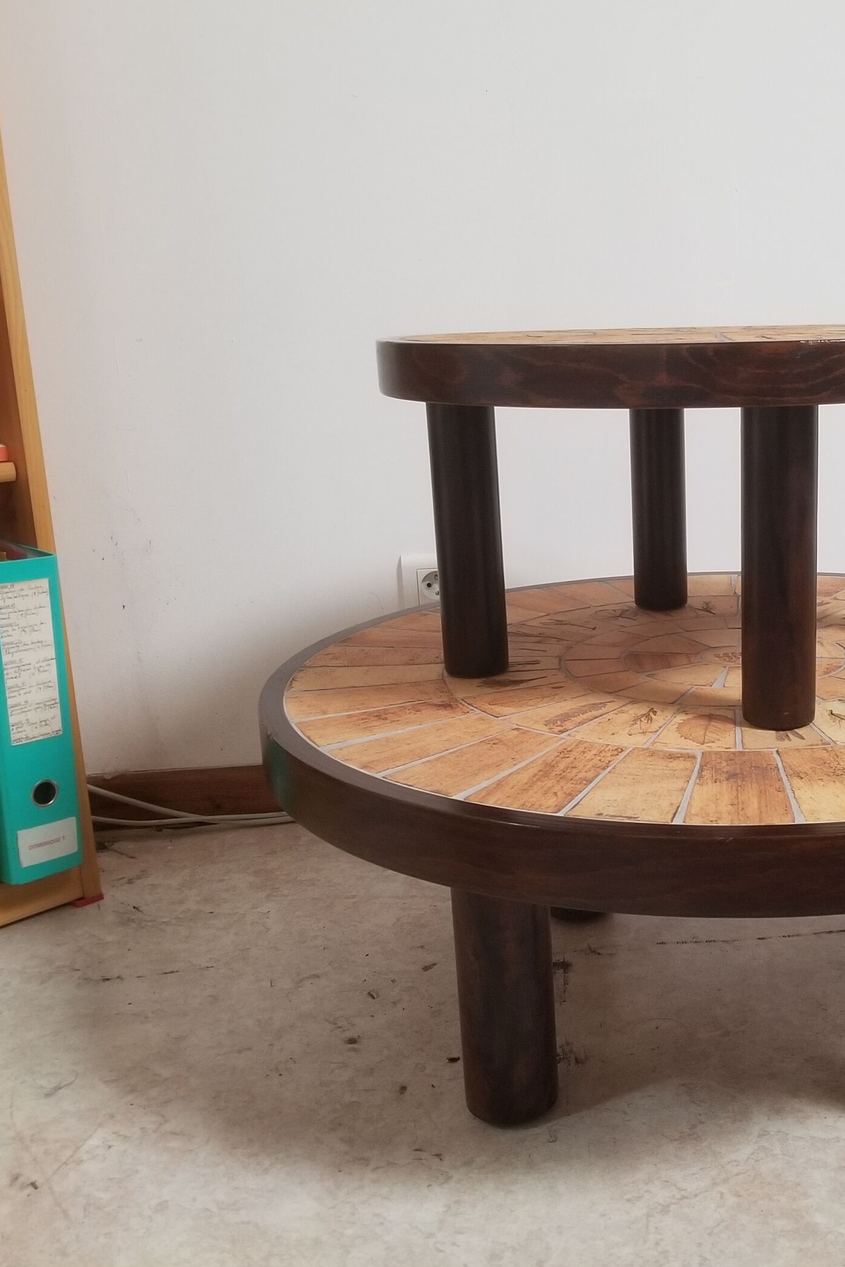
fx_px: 1303
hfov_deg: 34.6
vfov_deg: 51.9
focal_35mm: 37
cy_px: 639
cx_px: 695
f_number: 1.7
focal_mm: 4.25
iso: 250
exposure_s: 1/33
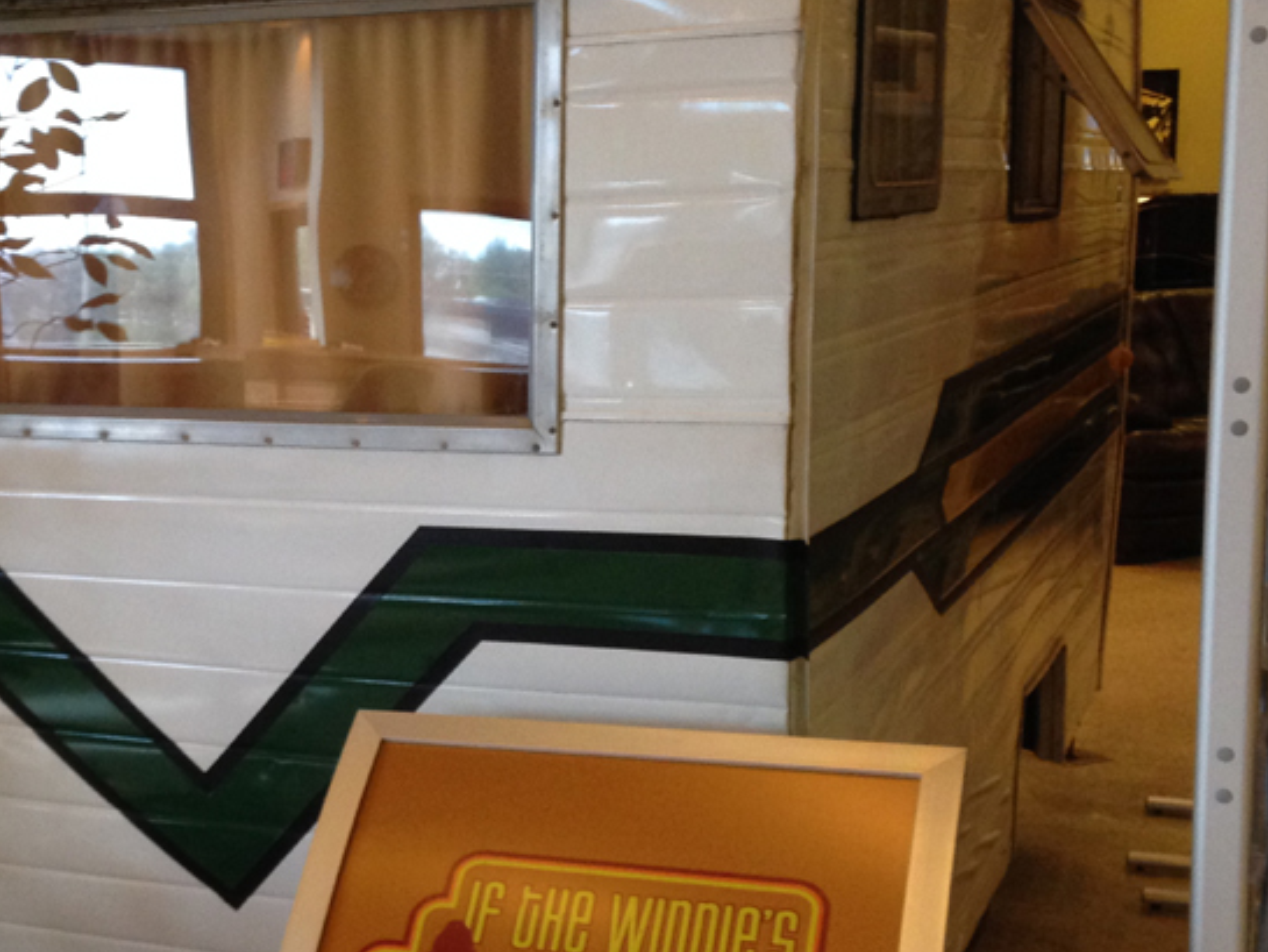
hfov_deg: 30.6
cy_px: 587
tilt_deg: -11.1
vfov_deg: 23.6
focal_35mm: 62
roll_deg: +2.4
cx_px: 286
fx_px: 2272
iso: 200
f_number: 2.4
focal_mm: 4.12
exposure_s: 1/20
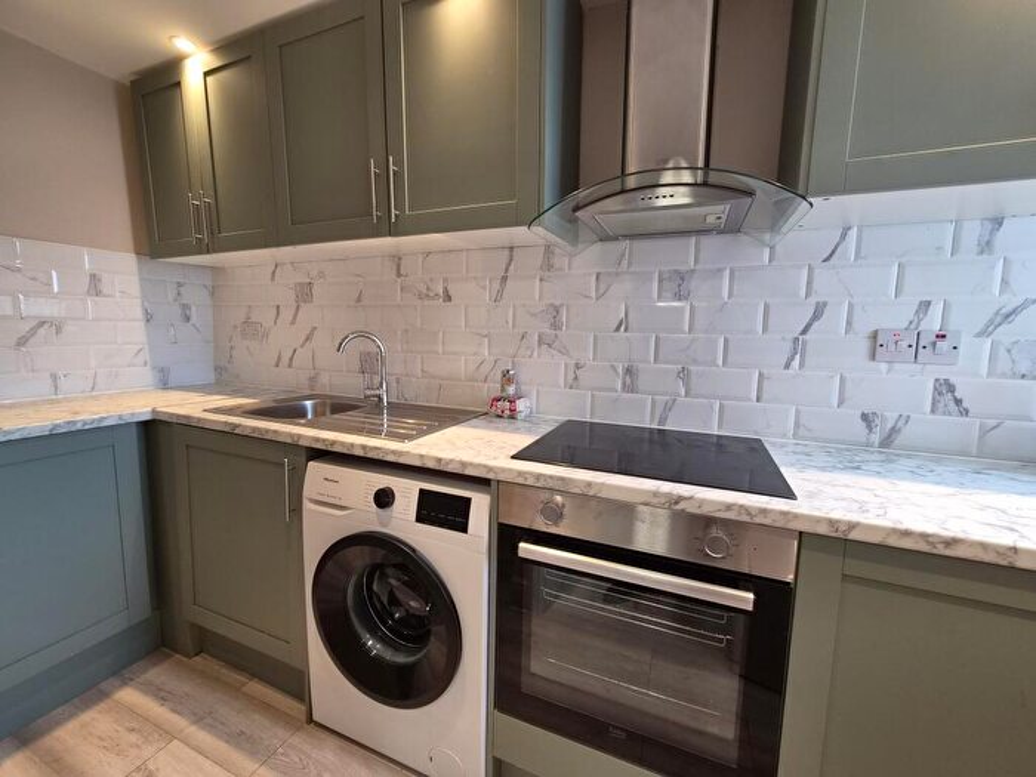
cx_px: 518
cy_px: 388
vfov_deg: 89.9
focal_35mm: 13
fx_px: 389
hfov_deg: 106.2
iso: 320
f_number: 2.2
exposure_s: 1/100
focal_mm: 2.2
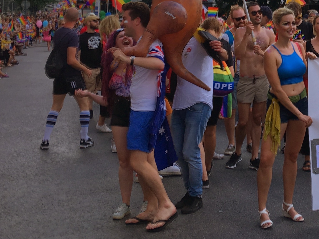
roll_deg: -1.1
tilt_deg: -0.6
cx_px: 272
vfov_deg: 18.0
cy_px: 4
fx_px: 737
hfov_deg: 23.9
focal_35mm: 80
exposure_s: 1/2959
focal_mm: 4.15
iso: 25
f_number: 2.2
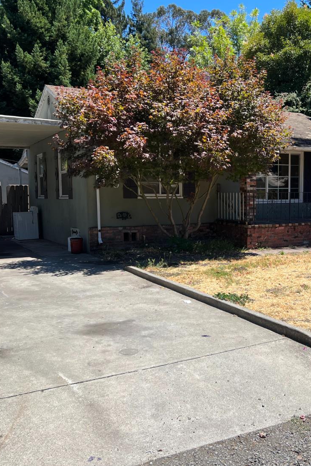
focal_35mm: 37
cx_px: 213
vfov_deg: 51.9
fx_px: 479
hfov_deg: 35.5
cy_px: 234
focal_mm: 5.7
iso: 50
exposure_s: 1/3571
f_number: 1.5
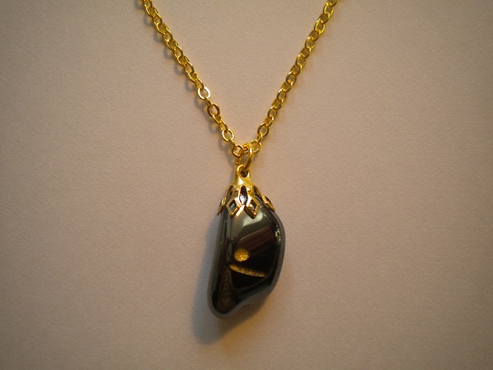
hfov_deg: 45.8
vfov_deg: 35.1
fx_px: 584
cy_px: 185
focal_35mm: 41
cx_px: 246
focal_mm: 7.4
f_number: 3.5
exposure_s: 1/60
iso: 217
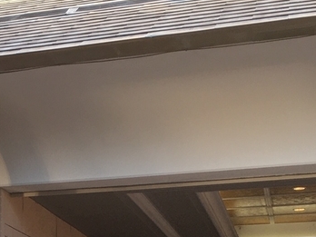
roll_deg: +0.4
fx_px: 913
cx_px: -37
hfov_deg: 18.8
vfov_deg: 14.0
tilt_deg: +4.5
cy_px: 339
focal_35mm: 100
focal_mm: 4.15
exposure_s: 1/120
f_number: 2.2
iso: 32
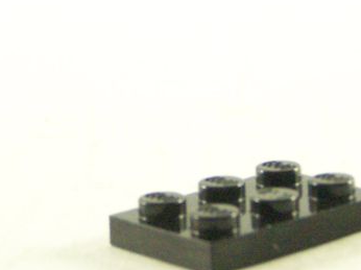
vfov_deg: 6.7
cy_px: 39
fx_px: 2314
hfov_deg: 8.9
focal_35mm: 222
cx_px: 178
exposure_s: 1/60
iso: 400
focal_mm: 12.4
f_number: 3.2
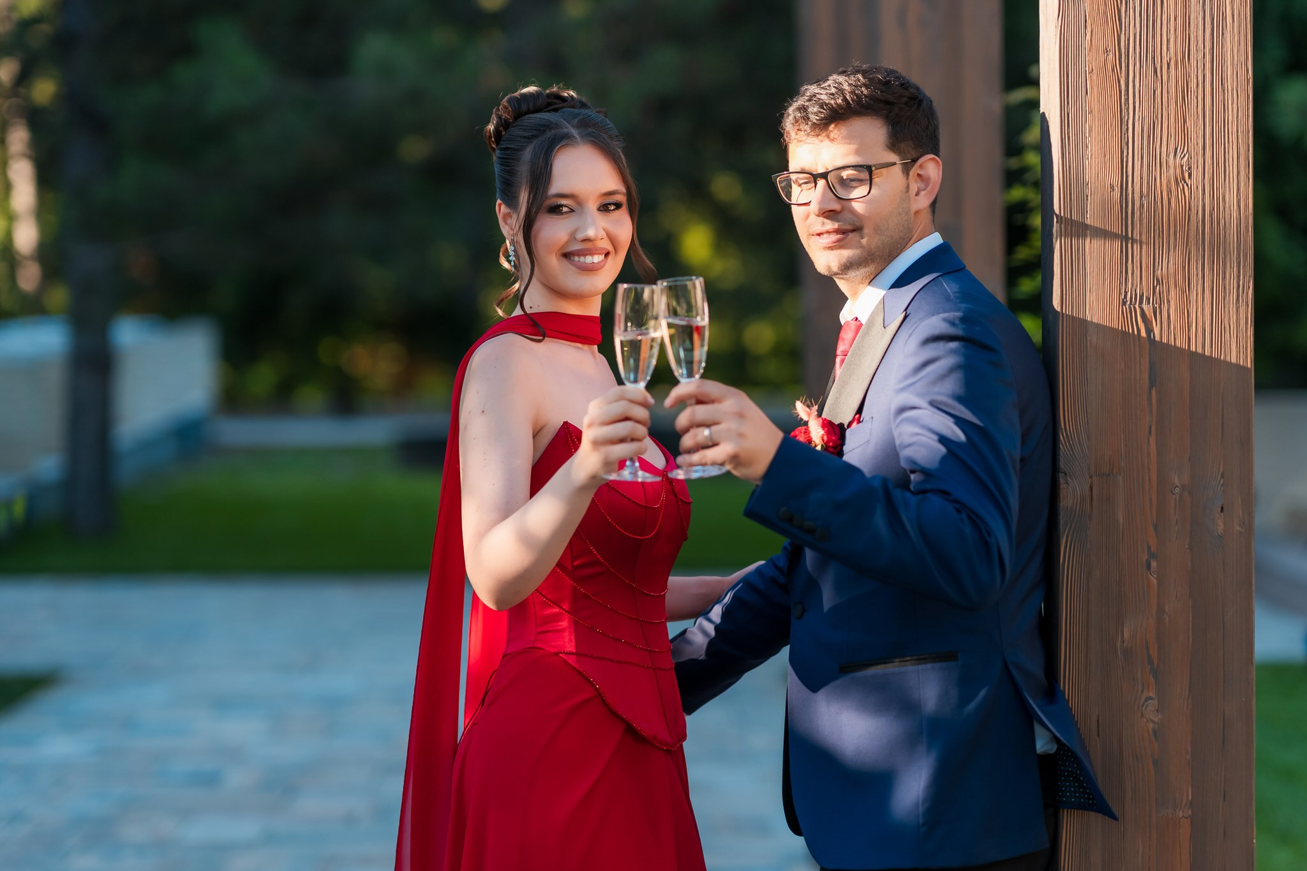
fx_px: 3085
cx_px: 654
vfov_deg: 16.1
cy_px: 436
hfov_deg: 23.9
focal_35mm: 85
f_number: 1.8
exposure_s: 1/1250
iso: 200
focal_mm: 85
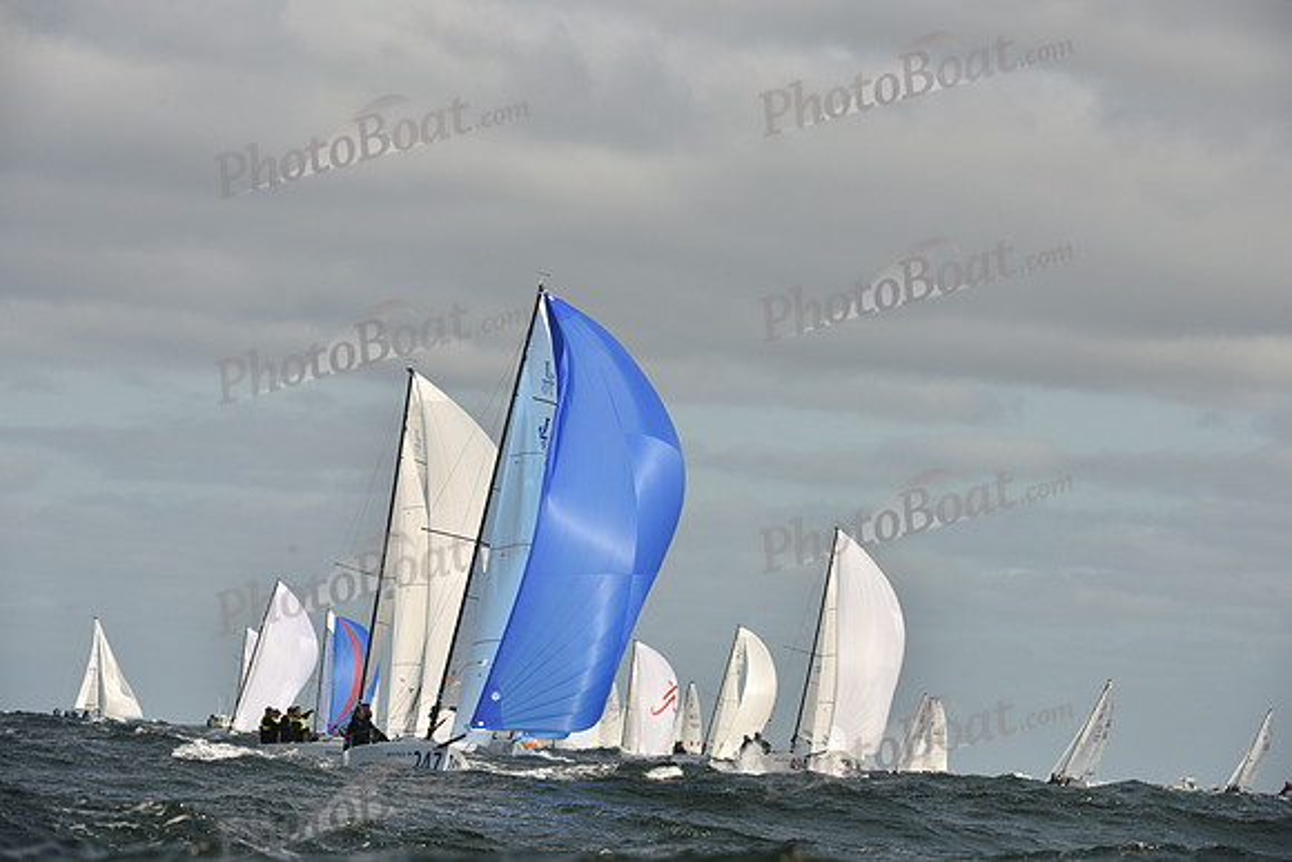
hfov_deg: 10.3
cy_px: 431
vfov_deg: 6.9
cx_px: 646
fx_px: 7179
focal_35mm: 200
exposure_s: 1/1000
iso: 320
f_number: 9
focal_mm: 200
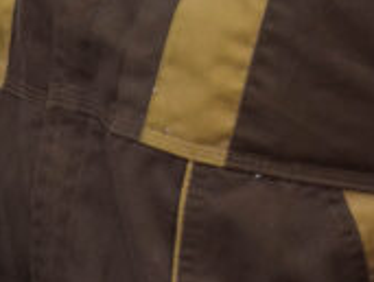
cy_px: 310
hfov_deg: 10.3
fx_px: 1960
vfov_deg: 8.2
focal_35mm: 181
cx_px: -269
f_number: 4.2
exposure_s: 1/60
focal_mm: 28
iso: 560
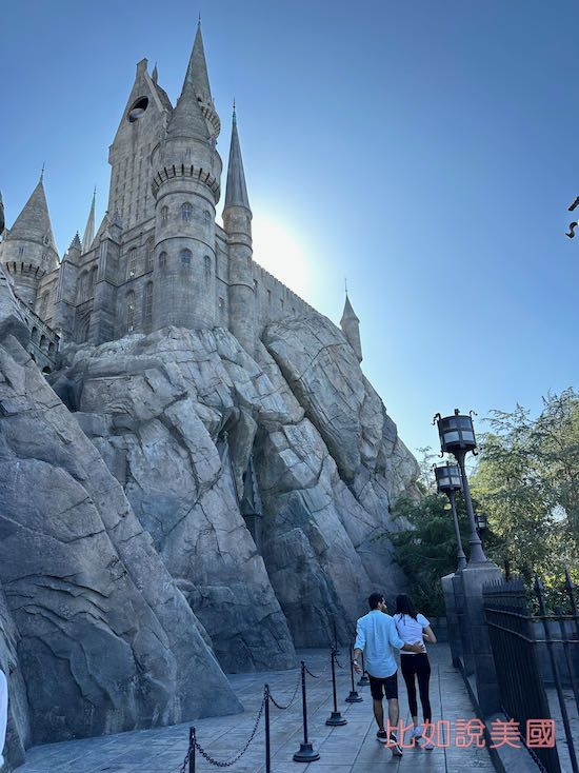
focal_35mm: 24
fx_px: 536
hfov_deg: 56.8
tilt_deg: +27.1
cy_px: 386
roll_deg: -0.1
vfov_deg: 71.6
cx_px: 290
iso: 80
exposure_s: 1/1227
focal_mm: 6.86
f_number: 1.78
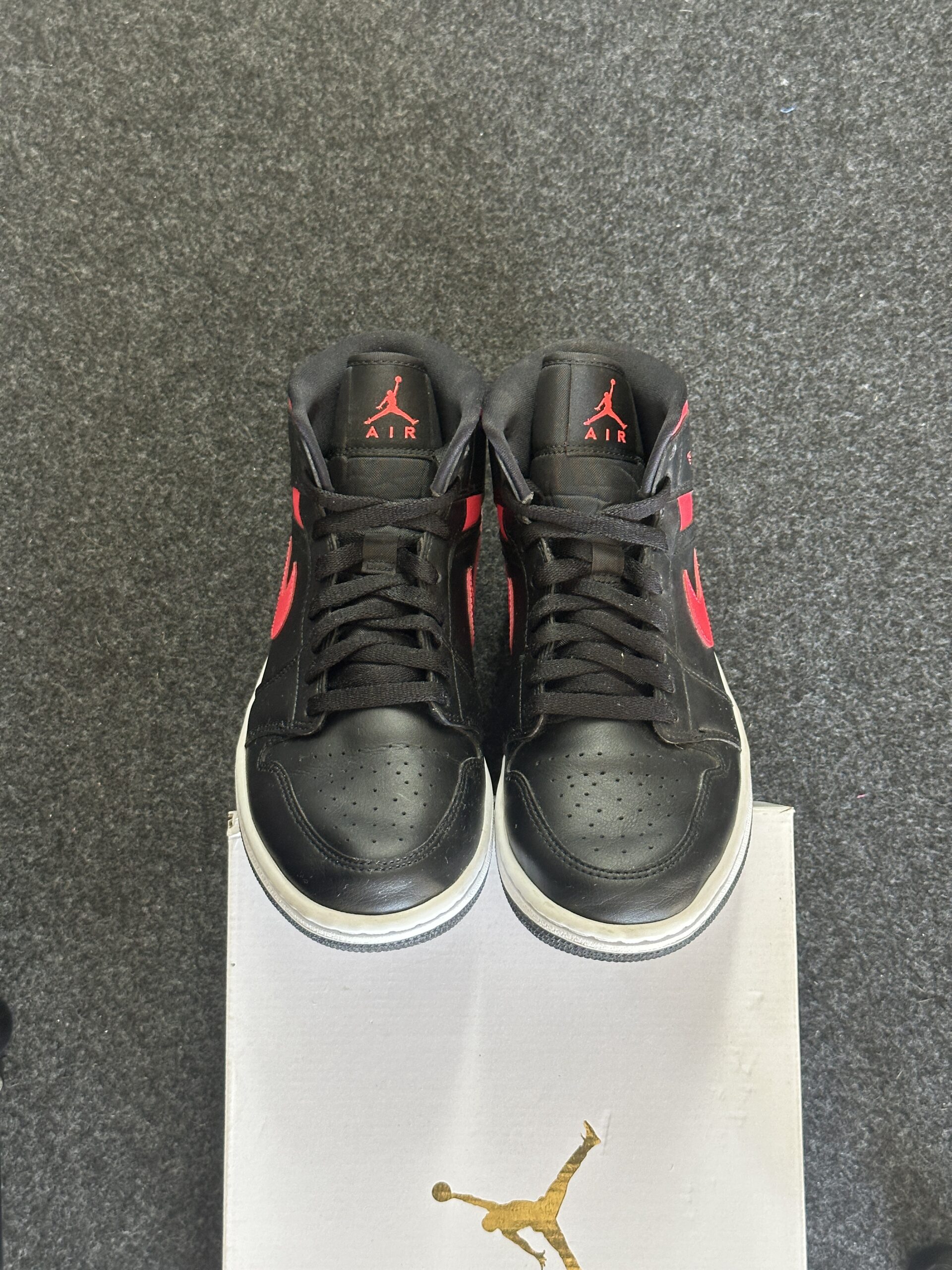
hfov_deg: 30.3
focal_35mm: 48
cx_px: 476
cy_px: 635
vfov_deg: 39.7
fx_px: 1760
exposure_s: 1/50
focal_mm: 6.86
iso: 250
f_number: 1.78
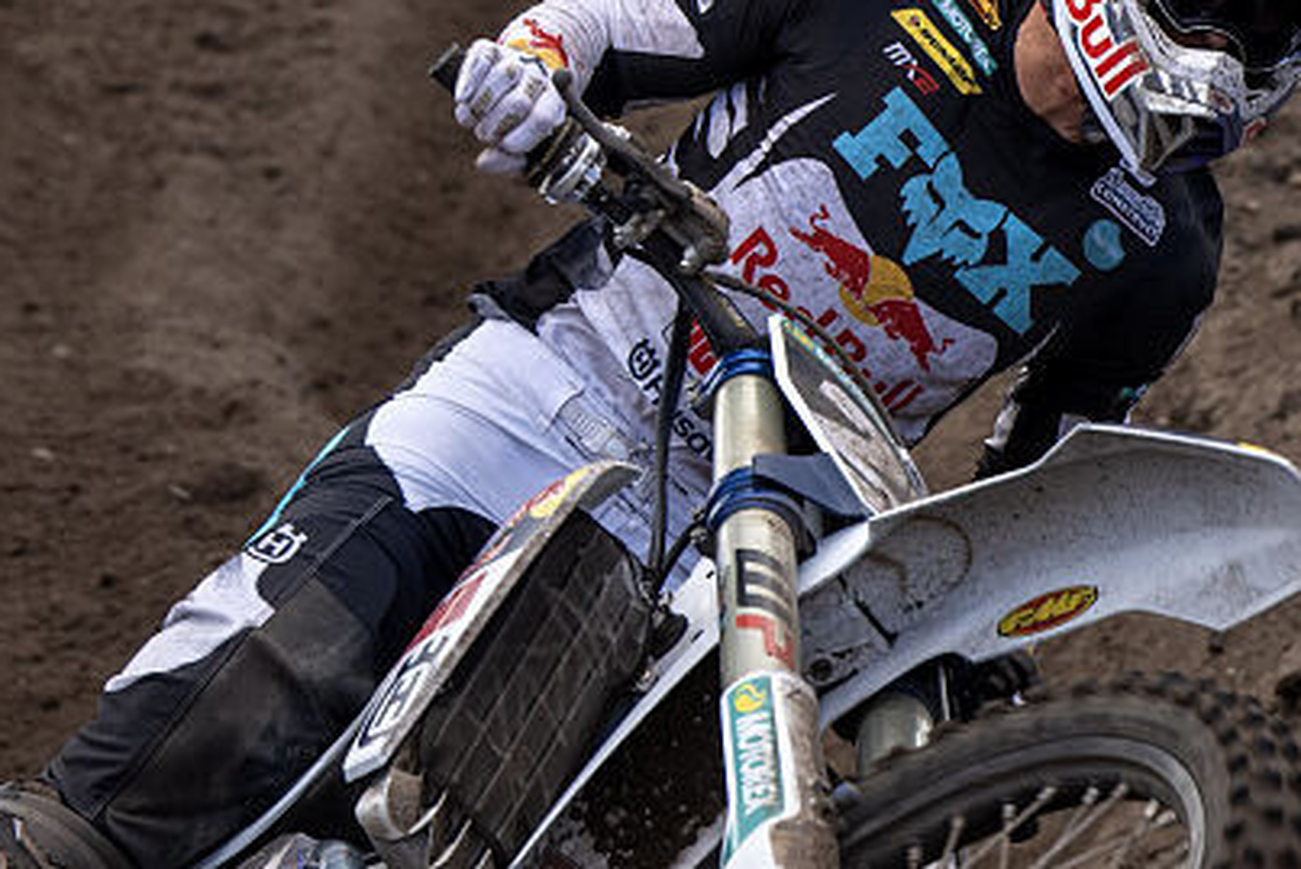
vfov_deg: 4.4
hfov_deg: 6.6
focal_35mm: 310
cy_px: 556
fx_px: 11206
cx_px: 229
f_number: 4
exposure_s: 1/1250
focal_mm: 101
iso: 250
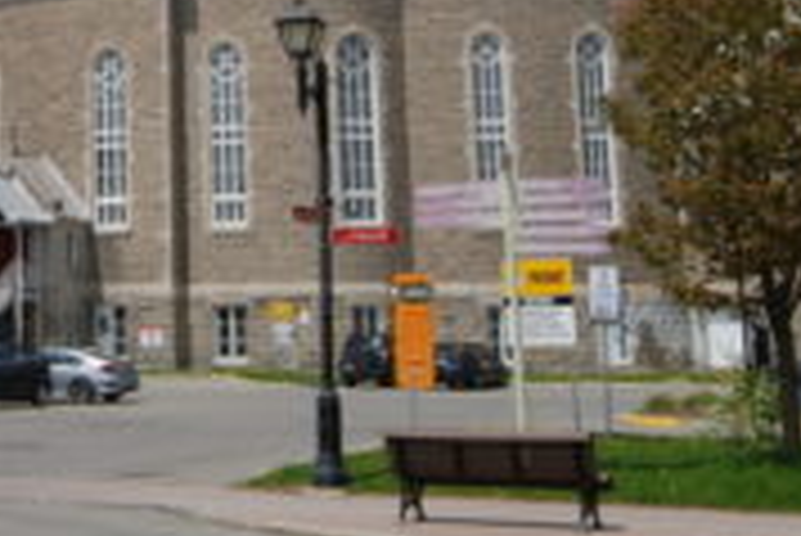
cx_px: -32
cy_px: -38
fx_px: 1692
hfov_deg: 25.1
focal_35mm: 76
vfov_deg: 17.4
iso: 100
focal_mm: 18
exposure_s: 1/100
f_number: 14
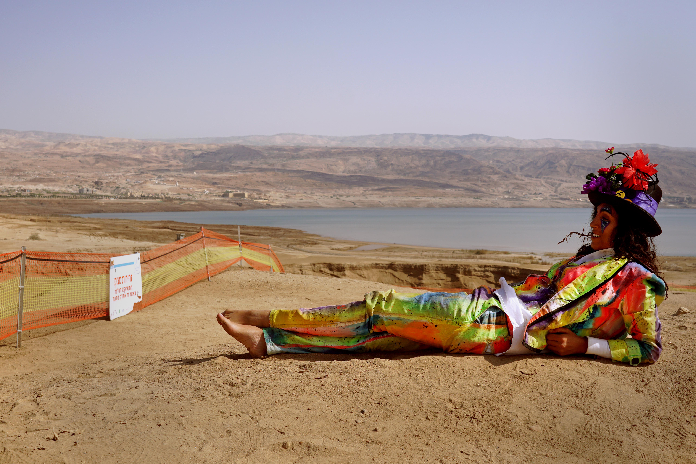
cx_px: 348
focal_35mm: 42
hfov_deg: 46.4
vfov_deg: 31.9
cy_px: 232
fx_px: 812
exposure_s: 1/1250
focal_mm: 28
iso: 200
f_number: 6.3
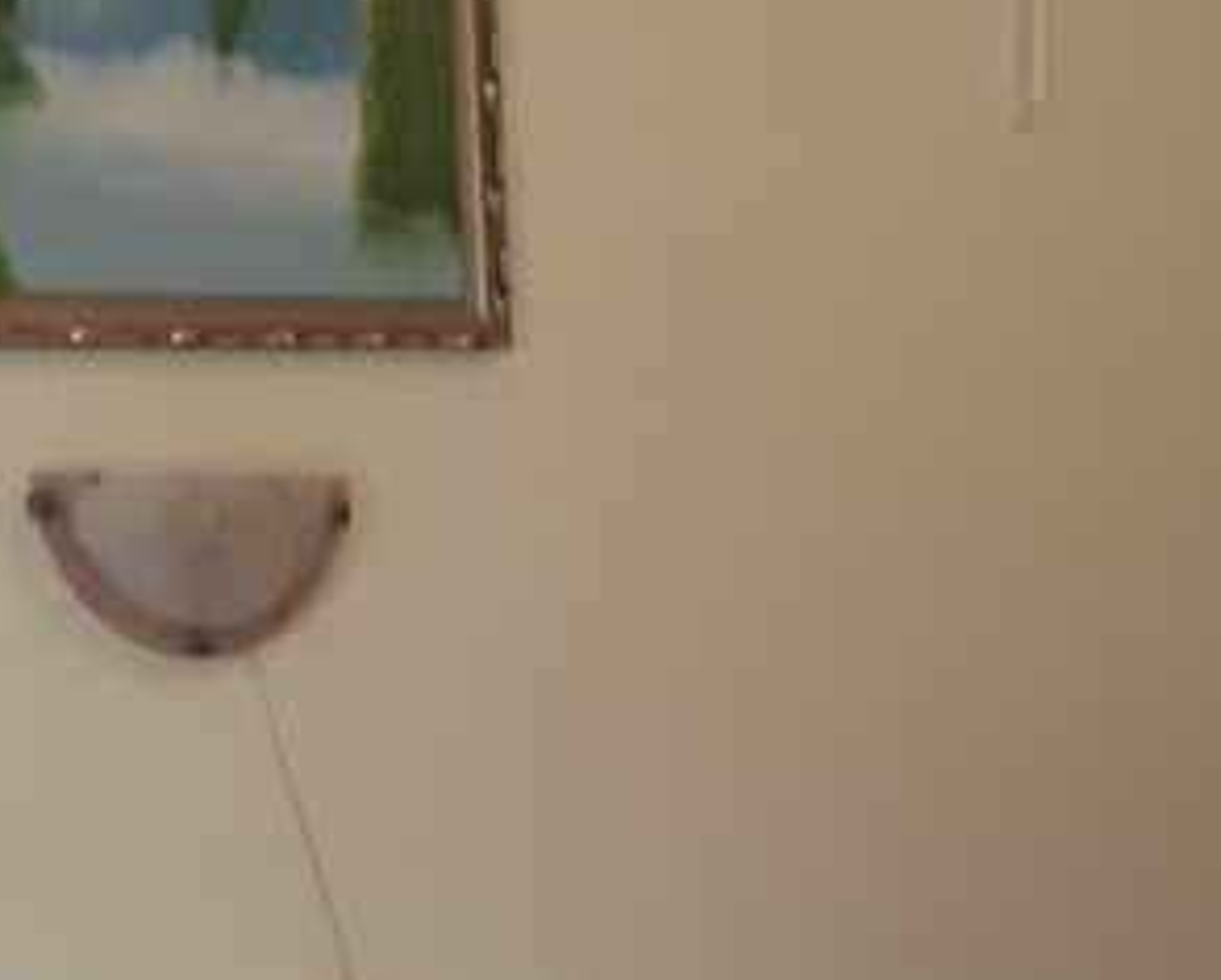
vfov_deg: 15.5
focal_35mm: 92
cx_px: 1167
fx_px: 3328
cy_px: 1435
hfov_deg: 20.3
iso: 200
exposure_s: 1/33
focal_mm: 3.6
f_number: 1.9
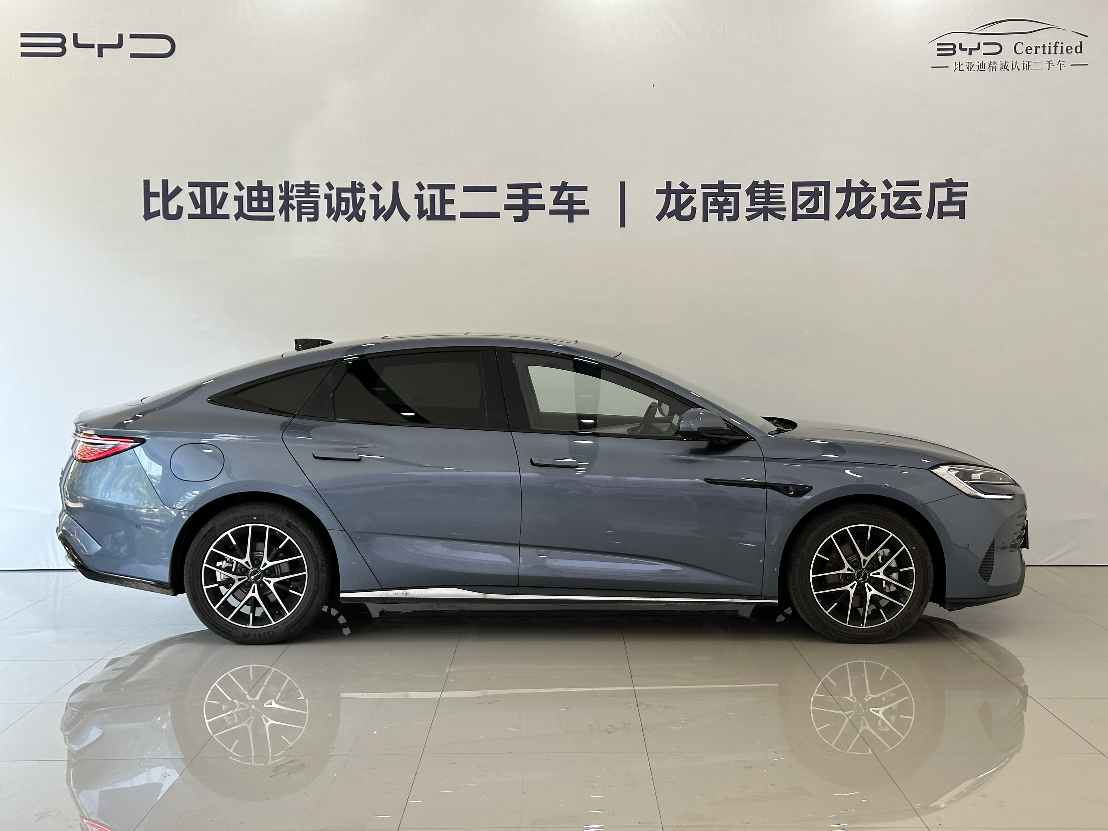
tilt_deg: -3.6
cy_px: 416
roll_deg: +0.8
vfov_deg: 30.3
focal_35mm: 48
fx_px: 1536
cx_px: 554
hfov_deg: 39.7
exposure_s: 1/133
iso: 50
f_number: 1.78
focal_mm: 6.86
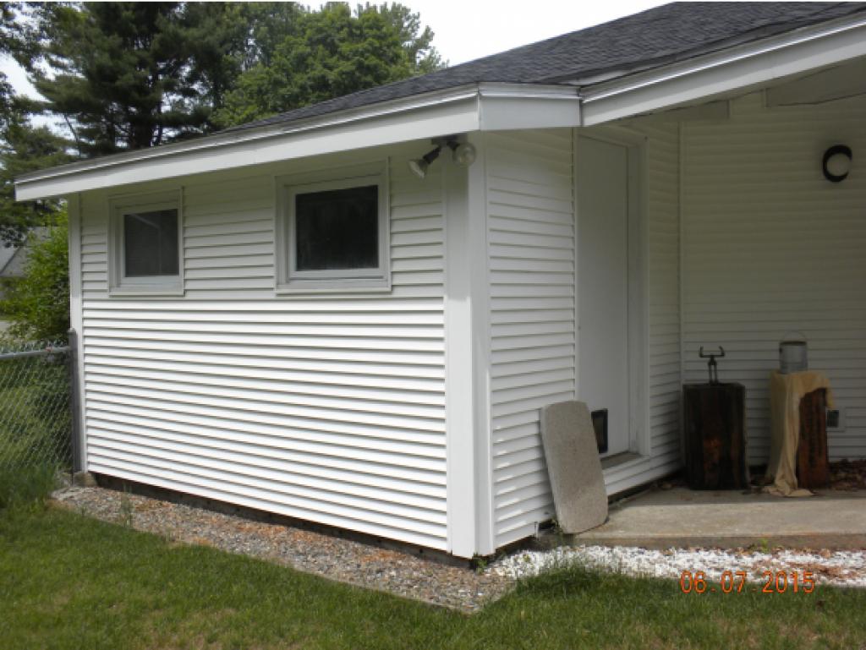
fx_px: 926
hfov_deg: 50.1
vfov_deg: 38.7
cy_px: 325
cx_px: 433
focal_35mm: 37
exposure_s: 1/133
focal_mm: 6.6
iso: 90
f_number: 10
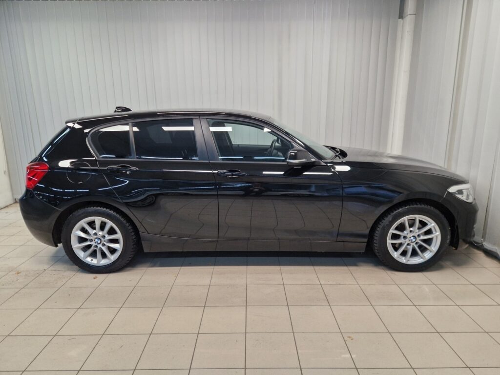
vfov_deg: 58.9
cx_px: 250
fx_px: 332
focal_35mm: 23
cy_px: 188
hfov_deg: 73.9
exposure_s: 1/180
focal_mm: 5.4
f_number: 1.8
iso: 200
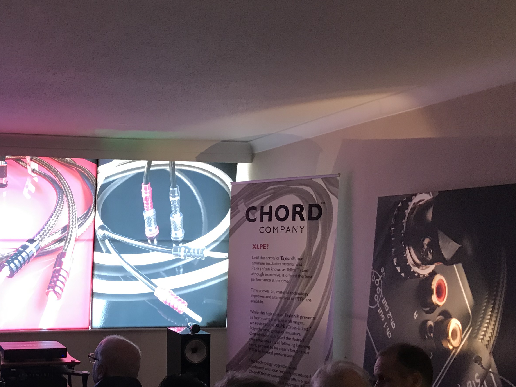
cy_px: 280
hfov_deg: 37.7
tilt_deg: -2.1
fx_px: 716
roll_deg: -0.3
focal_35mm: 48
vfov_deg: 29.9
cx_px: 80
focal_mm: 3.99
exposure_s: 1/17
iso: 64
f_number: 1.8
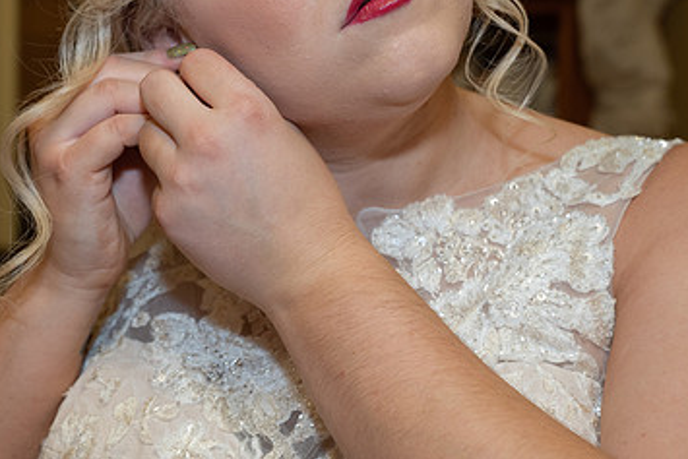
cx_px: 248
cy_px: 121
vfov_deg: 21.8
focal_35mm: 62
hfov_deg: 32.2
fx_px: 1185
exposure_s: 1/200
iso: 2000
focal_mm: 38
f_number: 5
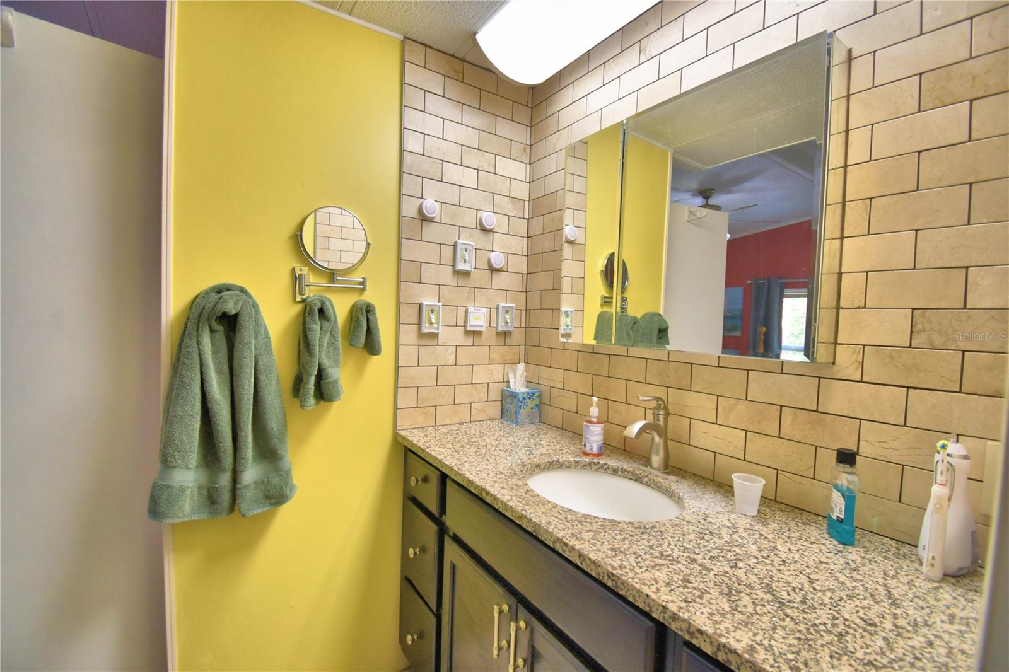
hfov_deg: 100.4
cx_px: 504
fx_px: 420
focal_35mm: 15
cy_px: 336
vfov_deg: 77.3
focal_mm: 10
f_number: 4.5
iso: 400
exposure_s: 1/125
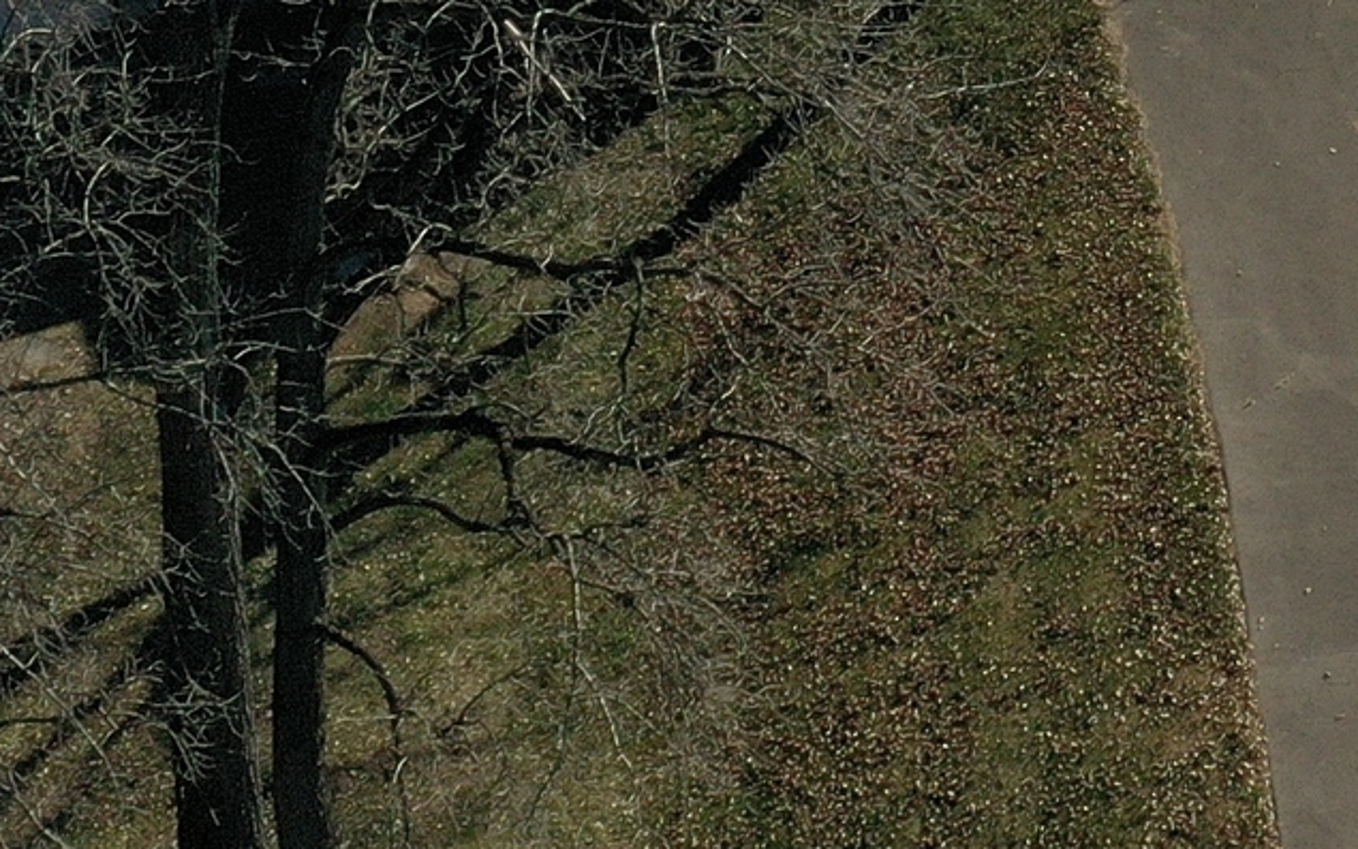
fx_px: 5108
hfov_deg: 14.1
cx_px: 2092
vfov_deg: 9.0
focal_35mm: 138
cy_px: -802
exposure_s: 1/1250
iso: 100
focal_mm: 10.26
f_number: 7.1
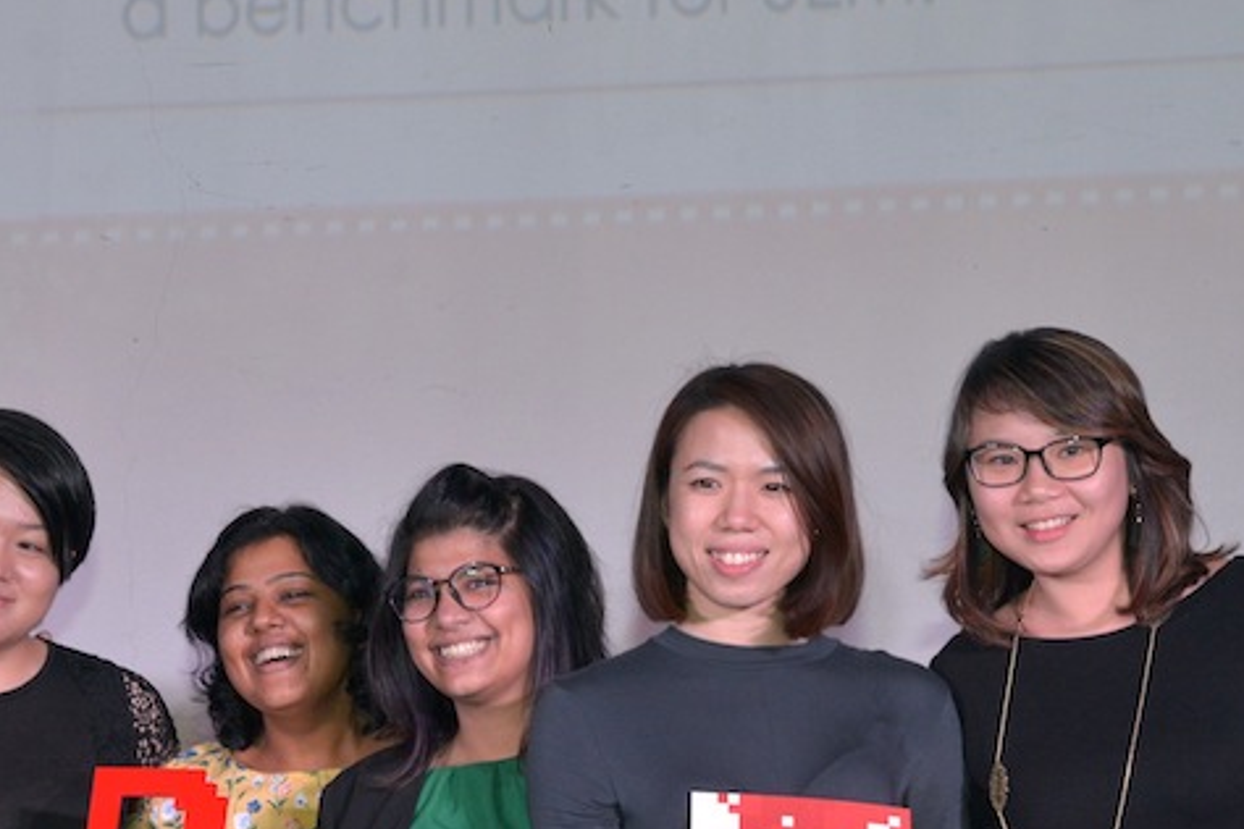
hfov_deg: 17.6
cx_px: 467
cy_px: 686
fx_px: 4008
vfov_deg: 11.8
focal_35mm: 116
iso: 1000
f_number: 6.3
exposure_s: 1/60
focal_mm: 55
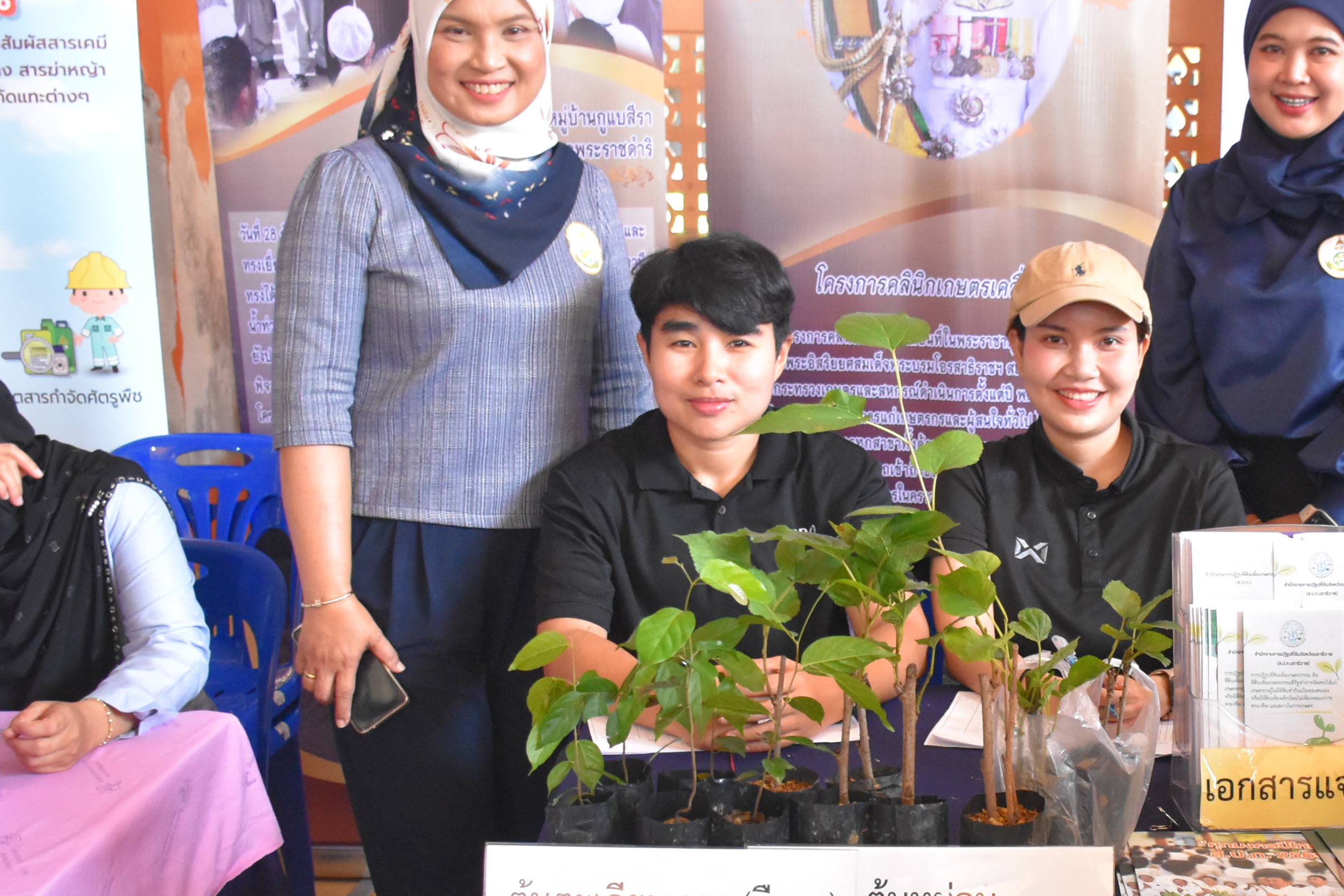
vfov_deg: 26.8
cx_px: 1046
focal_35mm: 50
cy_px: 602
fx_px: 1867
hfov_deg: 38.3
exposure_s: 1/125
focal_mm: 18
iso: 2800
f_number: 4
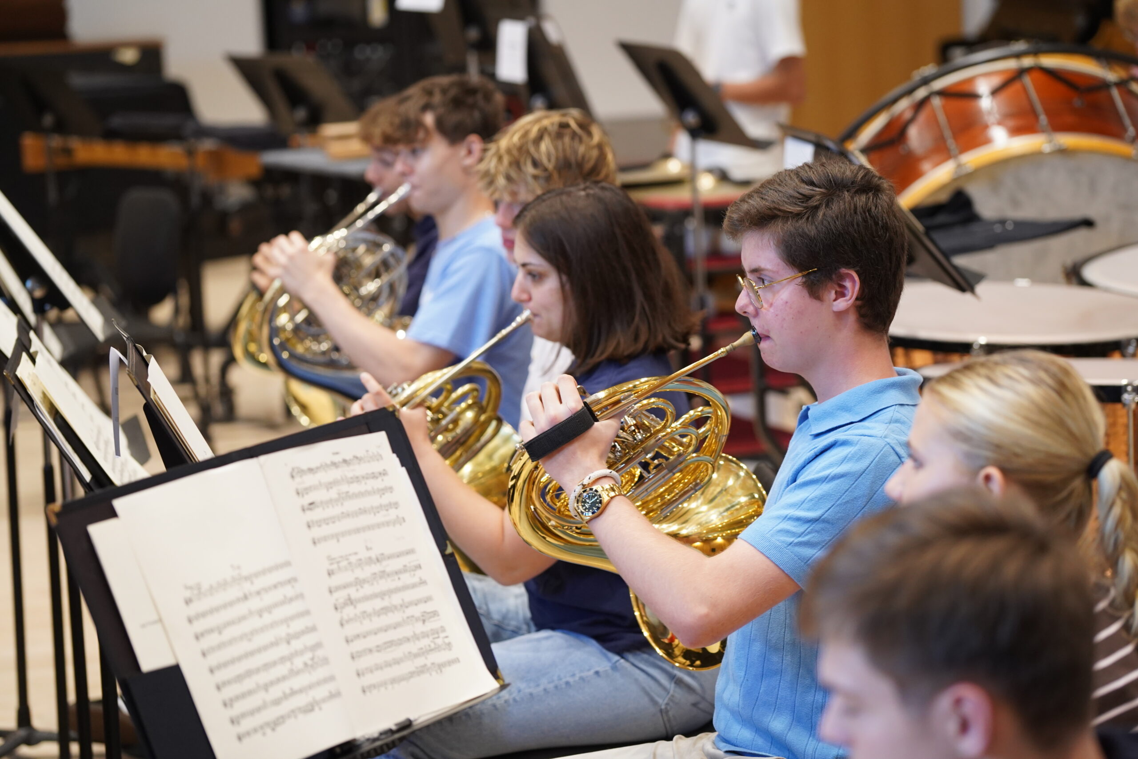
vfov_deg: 10.6
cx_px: 569
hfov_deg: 15.9
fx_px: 4078
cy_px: 380
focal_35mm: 129
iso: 2000
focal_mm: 129
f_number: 4
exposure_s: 1/100
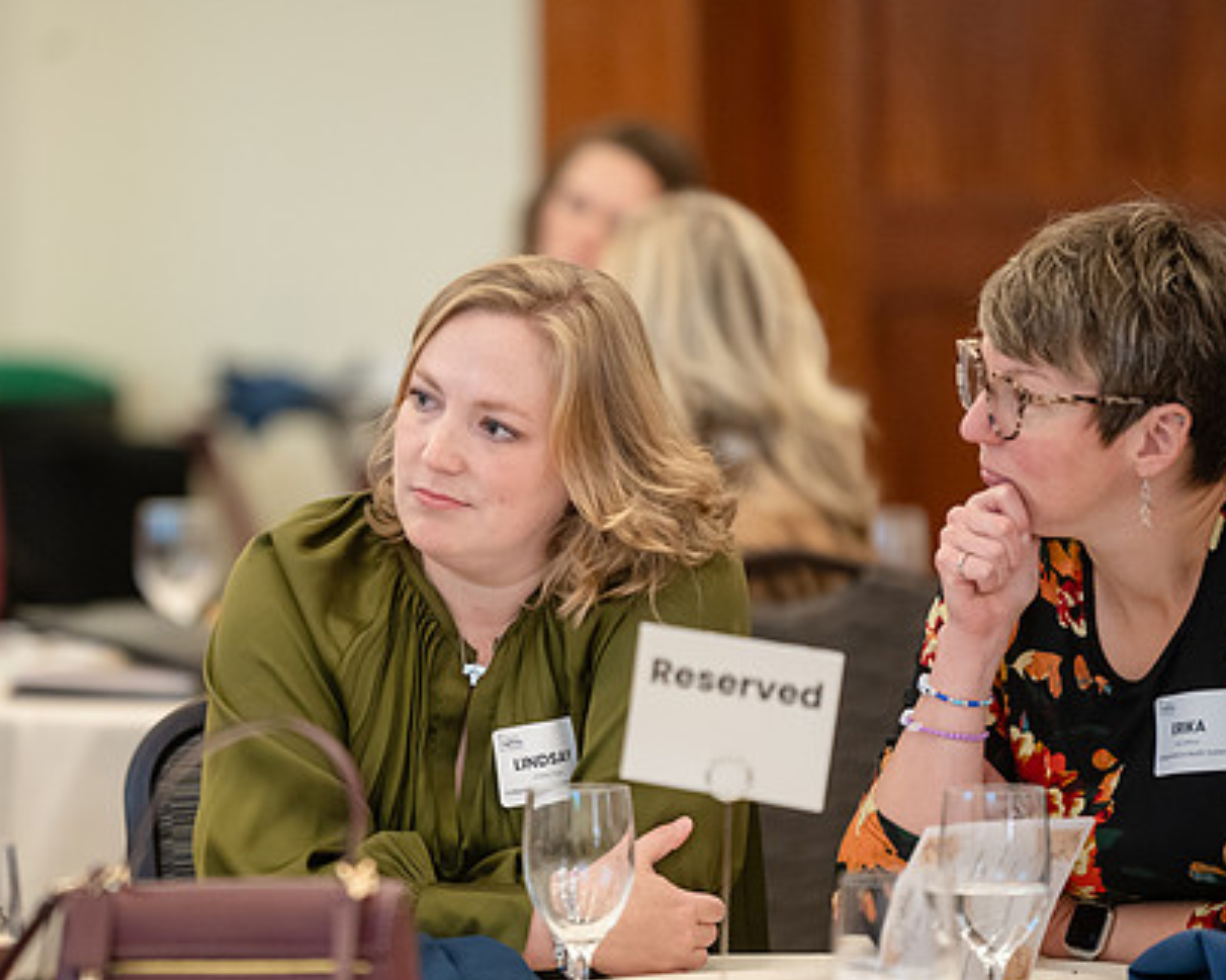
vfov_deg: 5.6
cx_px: 449
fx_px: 9976
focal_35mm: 275
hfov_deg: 7.0
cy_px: 566
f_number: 2.8
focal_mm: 200
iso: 3200
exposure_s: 1/250
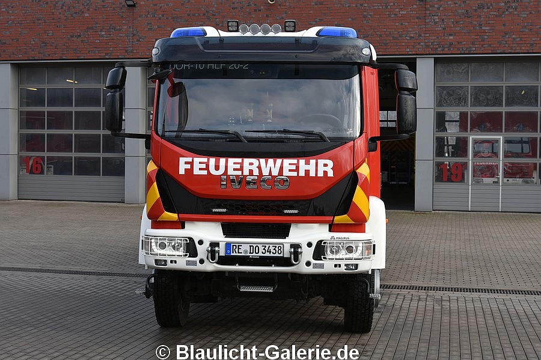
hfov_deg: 44.5
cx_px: 270
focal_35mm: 44
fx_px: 661
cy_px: 180
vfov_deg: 30.5
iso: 360
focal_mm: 44
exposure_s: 1/250
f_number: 8
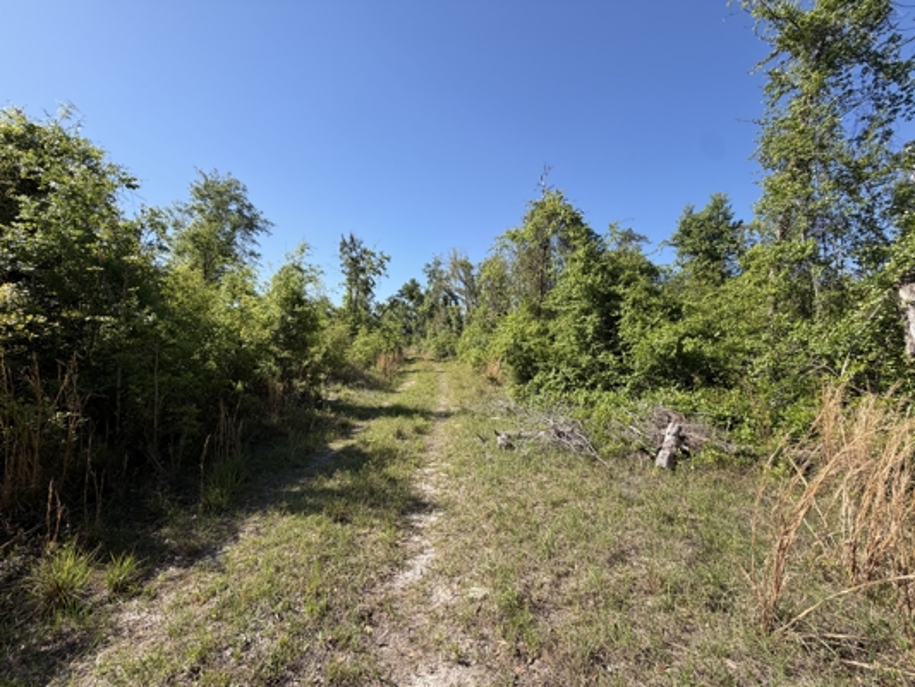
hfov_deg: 102.1
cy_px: 344
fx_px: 370
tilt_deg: +1.6
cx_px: 458
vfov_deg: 85.7
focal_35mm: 14
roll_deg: -0.7
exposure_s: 1/770
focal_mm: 2.22
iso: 32
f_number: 2.2
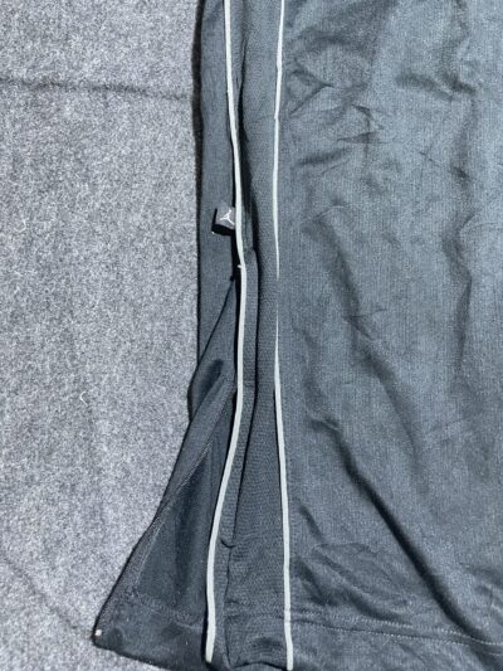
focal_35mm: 26
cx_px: 252
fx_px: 504
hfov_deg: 53.1
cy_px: 336
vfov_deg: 67.3
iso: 320
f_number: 1.6
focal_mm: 4.2
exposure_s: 1/33
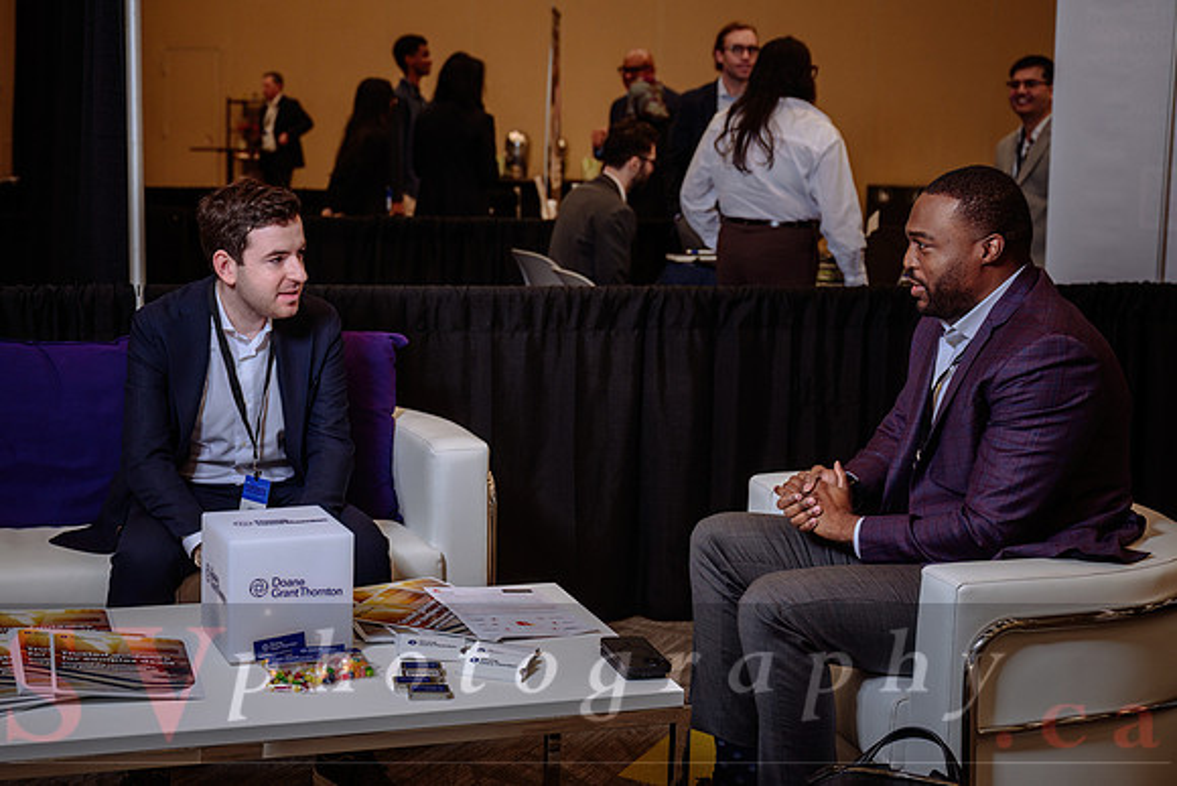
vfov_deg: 28.0
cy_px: 338
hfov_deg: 40.9
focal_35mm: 48
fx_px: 1575
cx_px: 498
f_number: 3.5
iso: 500
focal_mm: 41
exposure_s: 1/200
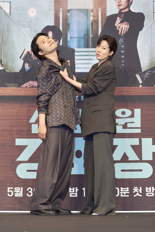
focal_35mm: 130
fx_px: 840
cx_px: 78
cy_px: 116
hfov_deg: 10.5
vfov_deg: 15.8
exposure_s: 1/500
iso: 2000
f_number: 2.8
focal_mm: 130
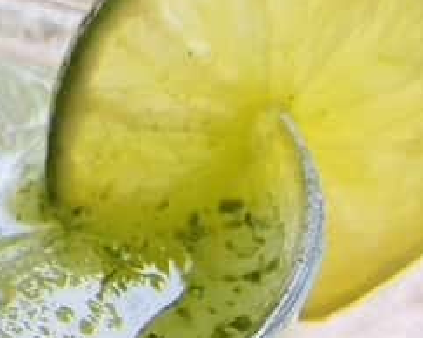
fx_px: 1338
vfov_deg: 12.8
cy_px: 652
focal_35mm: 107
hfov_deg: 17.1
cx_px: -96
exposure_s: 1/121
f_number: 1.8
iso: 40
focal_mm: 4.2
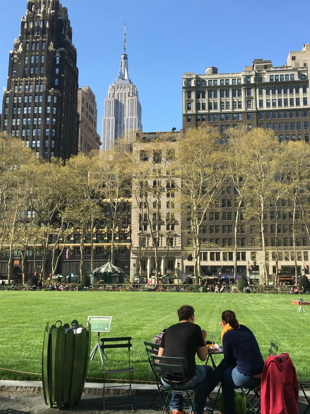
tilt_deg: +9.8
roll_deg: -0.2
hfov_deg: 40.6
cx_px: 179
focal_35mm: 35
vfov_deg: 52.6
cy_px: 206
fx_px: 418
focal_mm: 4.15
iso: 25
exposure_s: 1/674
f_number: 2.2
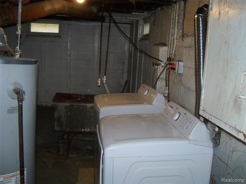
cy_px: 92
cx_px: 123
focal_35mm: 35
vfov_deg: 40.7
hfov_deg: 52.6
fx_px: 249
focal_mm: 6.2
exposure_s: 1/30
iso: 200
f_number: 3.5
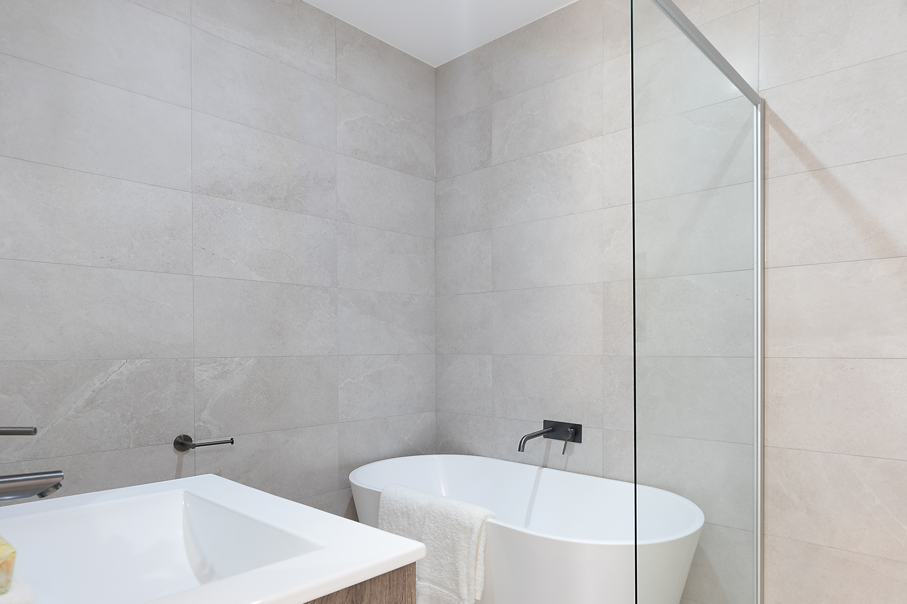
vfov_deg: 56.9
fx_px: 554
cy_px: 356
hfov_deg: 78.3
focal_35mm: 22
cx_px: 504
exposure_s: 1.3
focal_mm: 16
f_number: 11
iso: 400
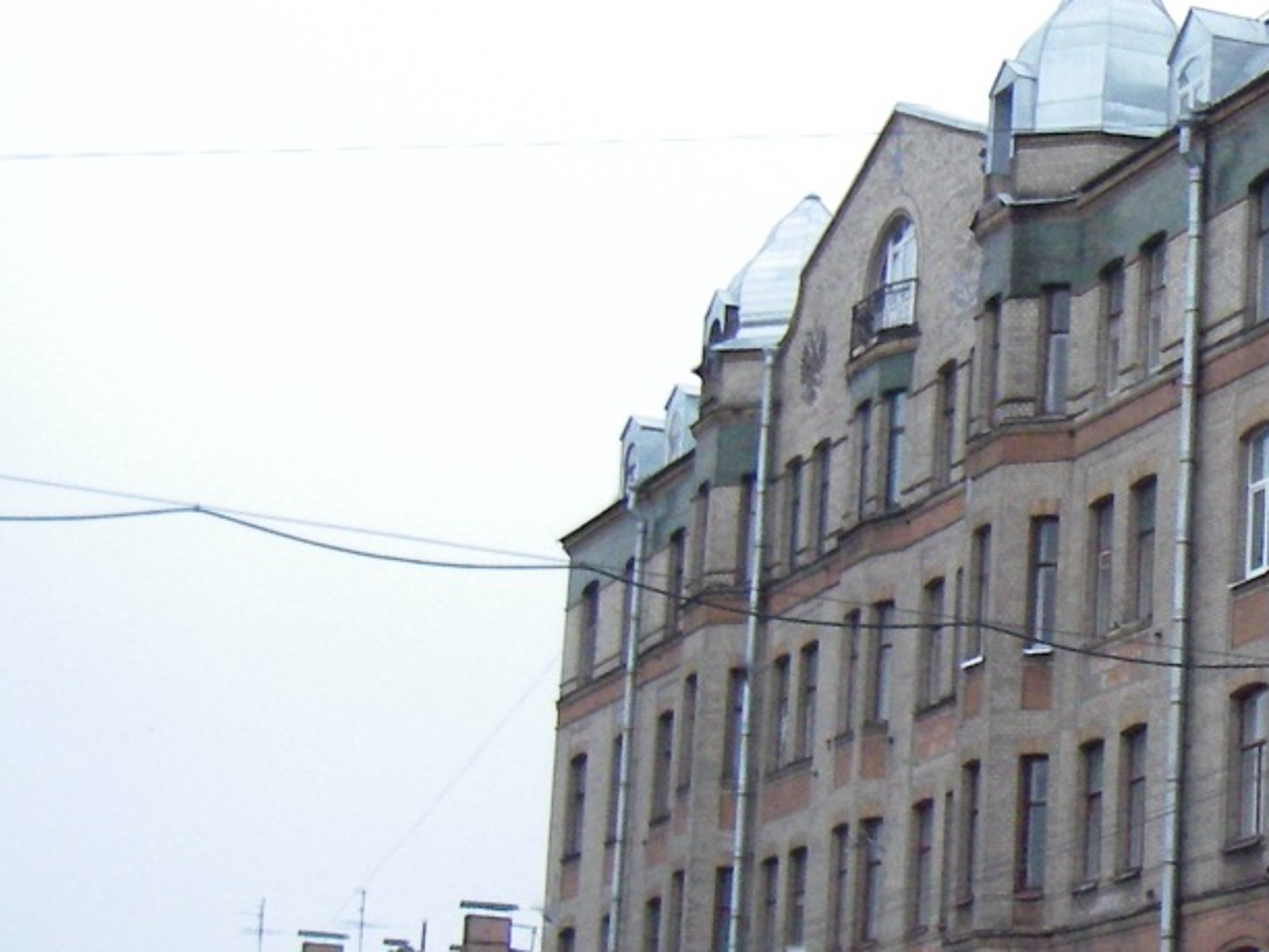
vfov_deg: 12.9
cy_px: 508
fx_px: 4216
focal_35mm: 115
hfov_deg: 16.4
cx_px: 1507
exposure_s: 1/50
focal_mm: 7.3
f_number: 3.4
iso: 250
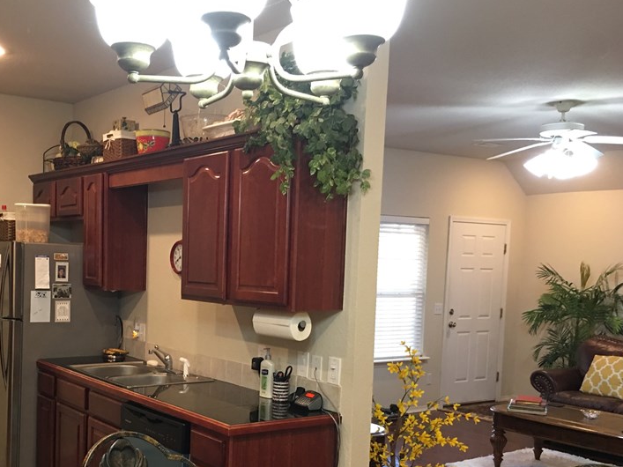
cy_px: 320
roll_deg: -1.7
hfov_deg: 43.9
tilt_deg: -2.2
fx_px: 756
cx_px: 189
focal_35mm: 42
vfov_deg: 34.0
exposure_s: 1/15
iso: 80
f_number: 2.2
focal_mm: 4.15
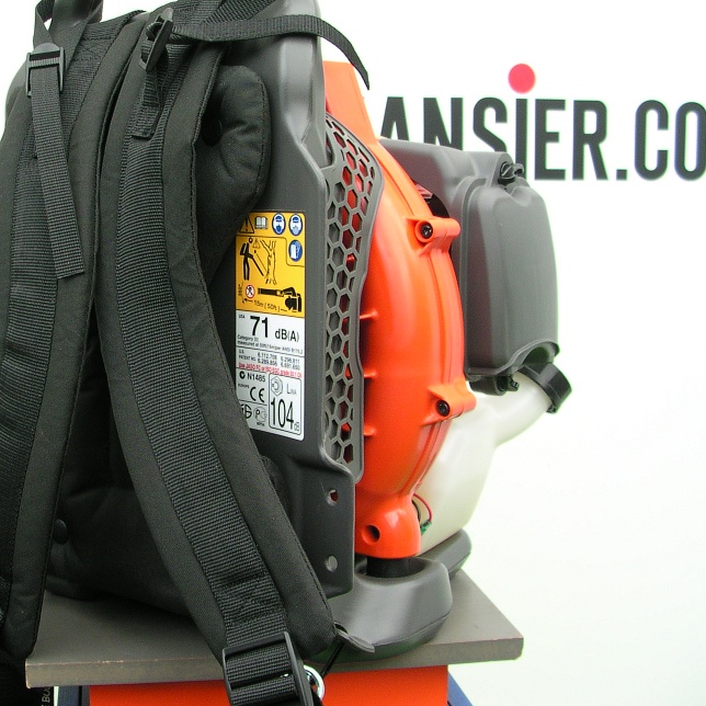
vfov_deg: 32.8
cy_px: 310
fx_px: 1200
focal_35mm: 52
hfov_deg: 32.2
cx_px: 185
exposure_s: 1/64.4
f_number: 2.7
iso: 100
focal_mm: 5.6
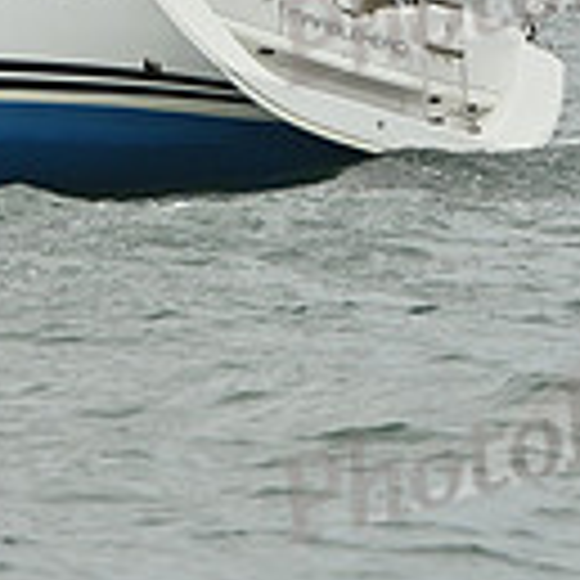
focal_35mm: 763
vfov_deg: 2.3
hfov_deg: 2.3
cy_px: -200
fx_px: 14464
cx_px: 49
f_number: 10
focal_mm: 200
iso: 320
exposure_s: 1/1000
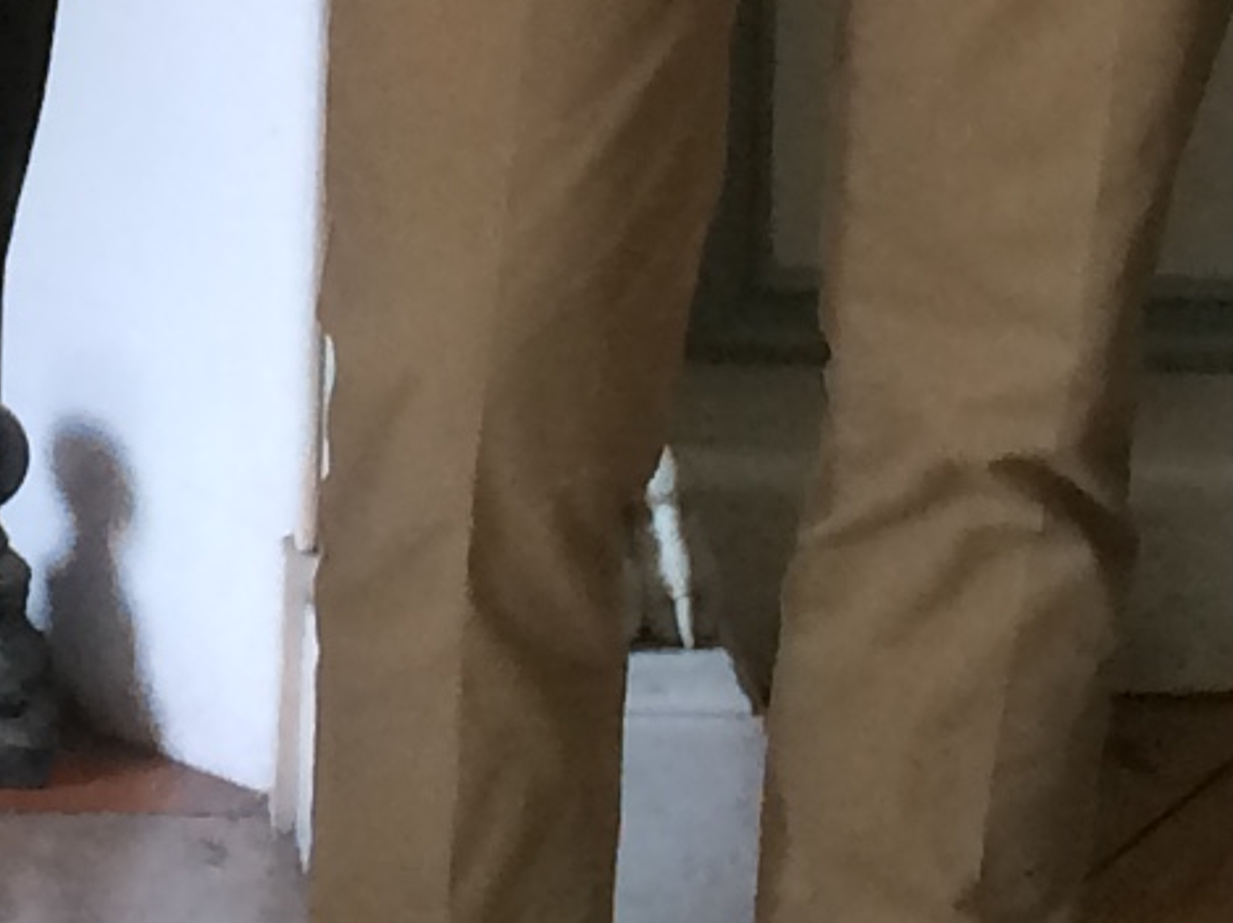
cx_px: -84
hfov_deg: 9.7
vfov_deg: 6.6
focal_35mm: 202
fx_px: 7190
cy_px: -1975
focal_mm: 4.15
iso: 80
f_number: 2.2
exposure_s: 1/30
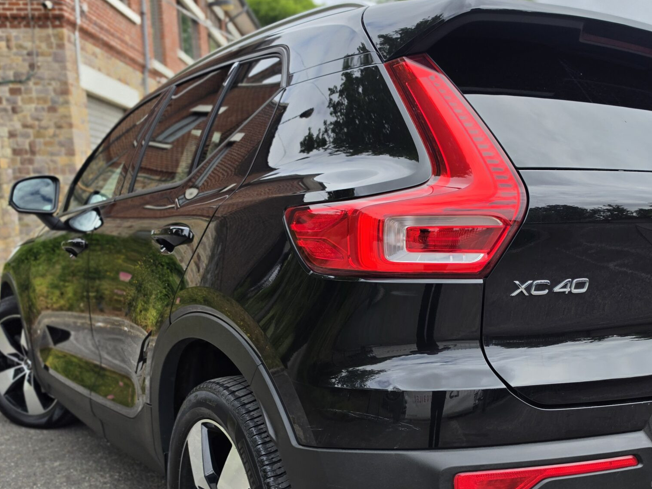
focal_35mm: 39
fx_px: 734
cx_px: 427
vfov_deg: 36.3
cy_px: 343
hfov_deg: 47.2
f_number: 1.4
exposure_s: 1/4538
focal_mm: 6.5
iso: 64
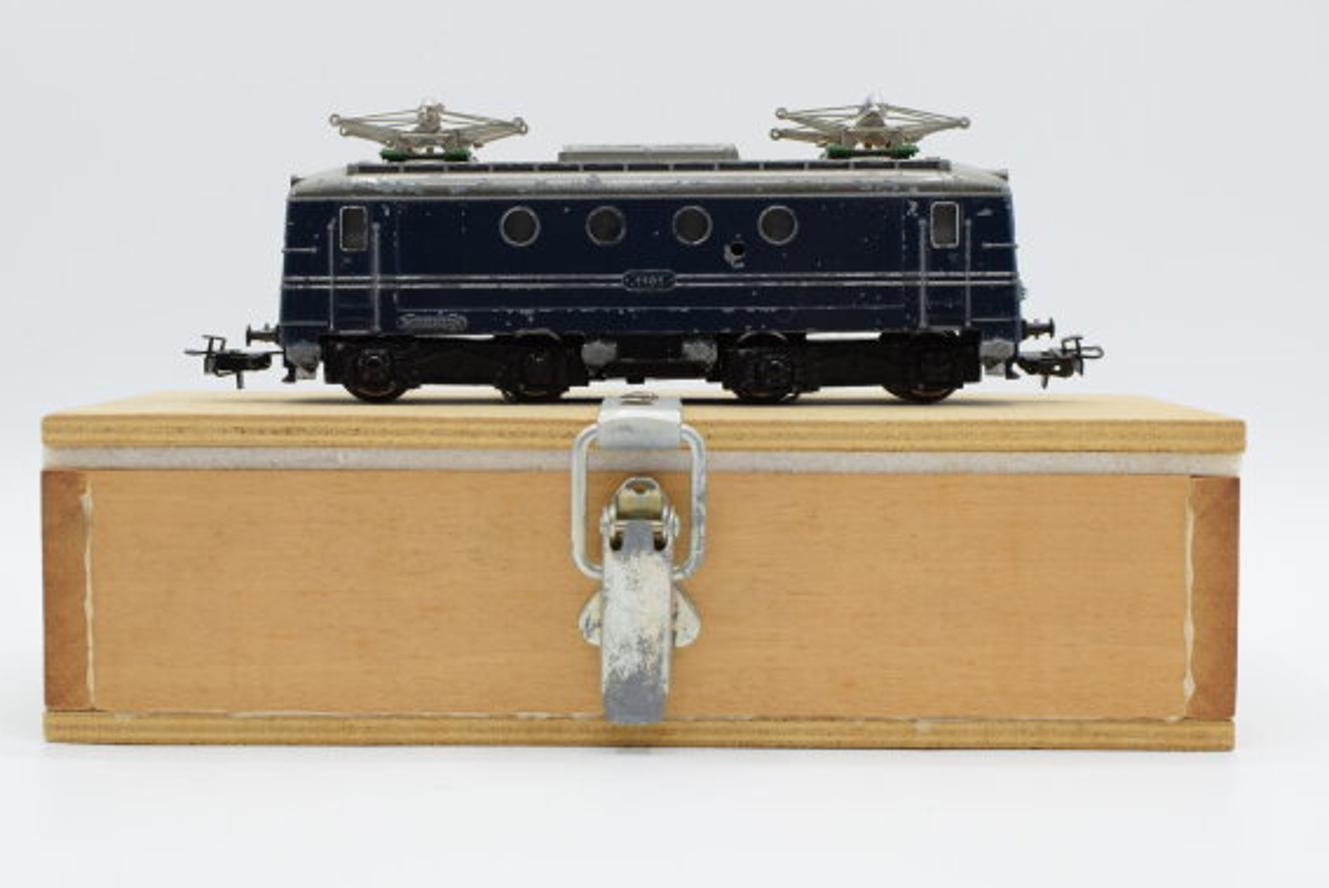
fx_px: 2051
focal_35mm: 56
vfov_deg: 24.4
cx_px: 631
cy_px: 423
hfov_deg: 35.9
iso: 400
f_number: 8
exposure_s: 1/200
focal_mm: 35
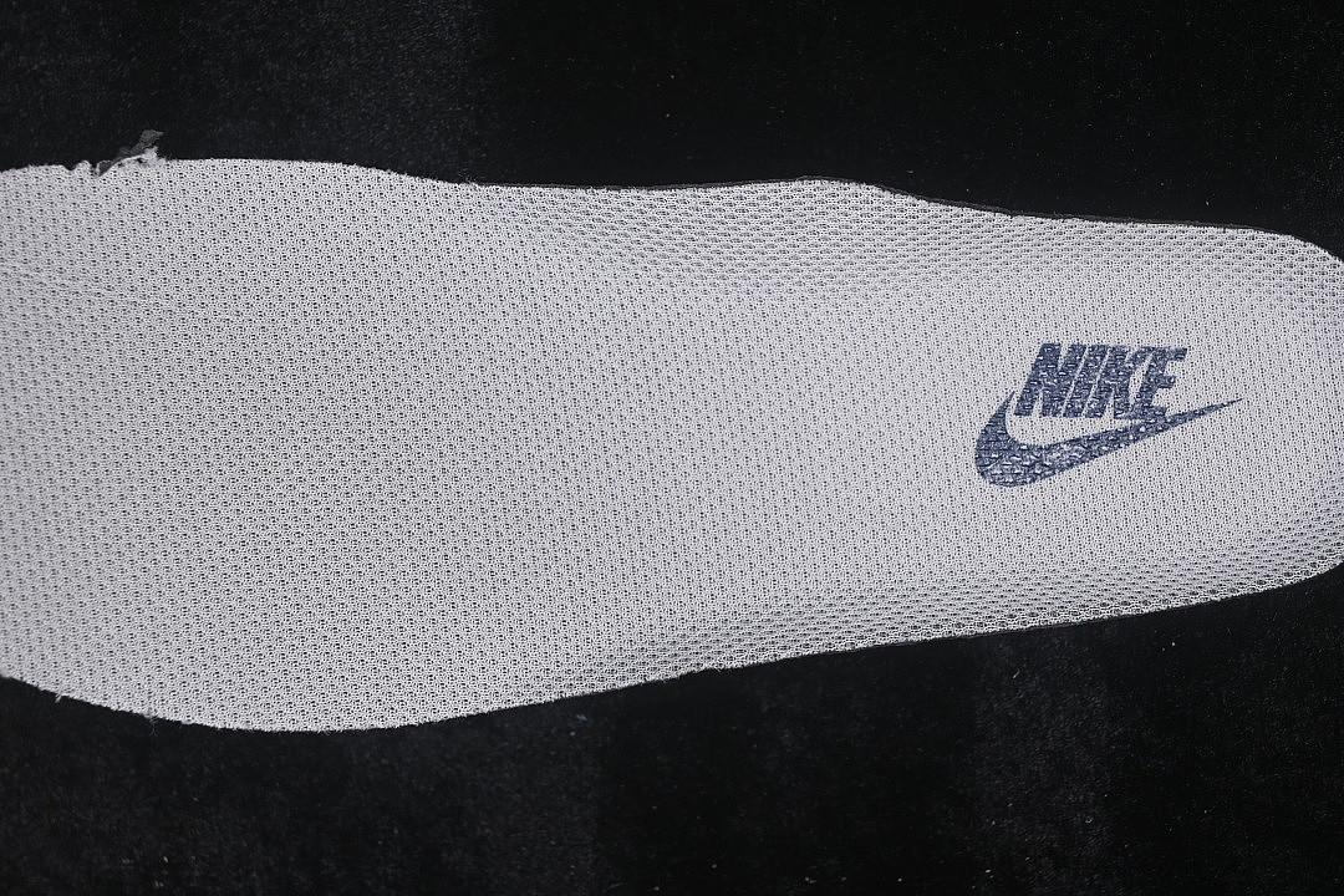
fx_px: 2800
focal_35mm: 75
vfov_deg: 18.2
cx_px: 672
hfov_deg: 27.0
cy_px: 448
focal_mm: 50
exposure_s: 1/80
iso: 160
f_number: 7.1
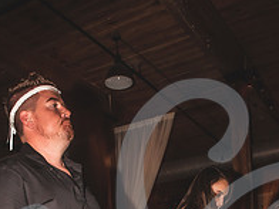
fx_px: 427
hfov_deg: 36.1
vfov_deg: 22.3
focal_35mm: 53
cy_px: 318
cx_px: 164
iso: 1000
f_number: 11
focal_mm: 24
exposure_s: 1/13
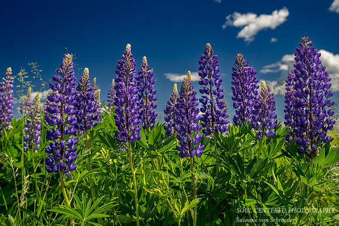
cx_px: 167
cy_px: 110
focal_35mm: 36
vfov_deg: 36.9
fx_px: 339
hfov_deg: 53.1
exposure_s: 1/250
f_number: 6.3
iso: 200
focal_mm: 31
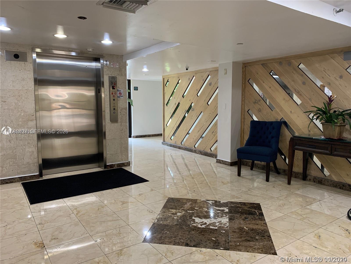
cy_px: 132
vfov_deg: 53.1
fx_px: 264
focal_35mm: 26
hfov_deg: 67.3
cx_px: 176
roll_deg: -1.2
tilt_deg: -7.1
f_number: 1.8
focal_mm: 4.25
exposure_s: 1/60
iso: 160
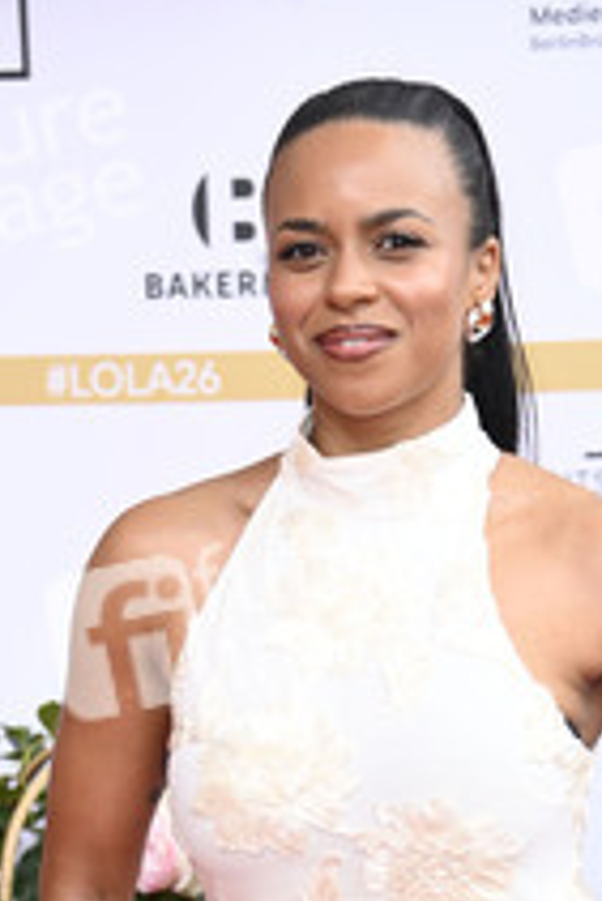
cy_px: 833
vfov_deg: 9.7
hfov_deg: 6.5
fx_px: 5309
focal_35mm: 212
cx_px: 389
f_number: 5.6
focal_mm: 112
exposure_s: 1/250
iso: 640
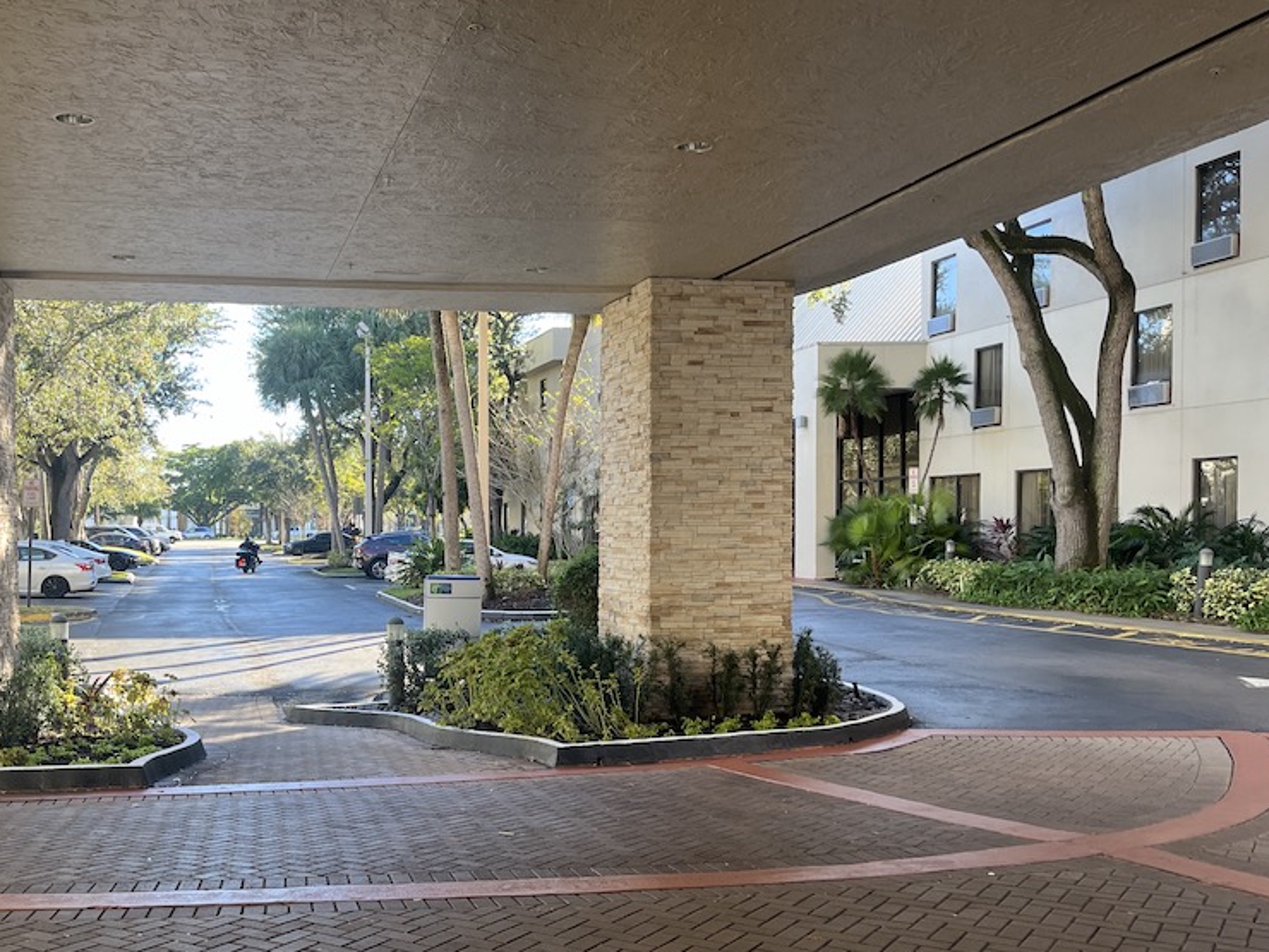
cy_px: 561
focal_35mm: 36
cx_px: 403
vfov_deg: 39.5
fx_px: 1320
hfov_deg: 50.3
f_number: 1.6
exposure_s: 1/211
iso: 40
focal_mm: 5.1
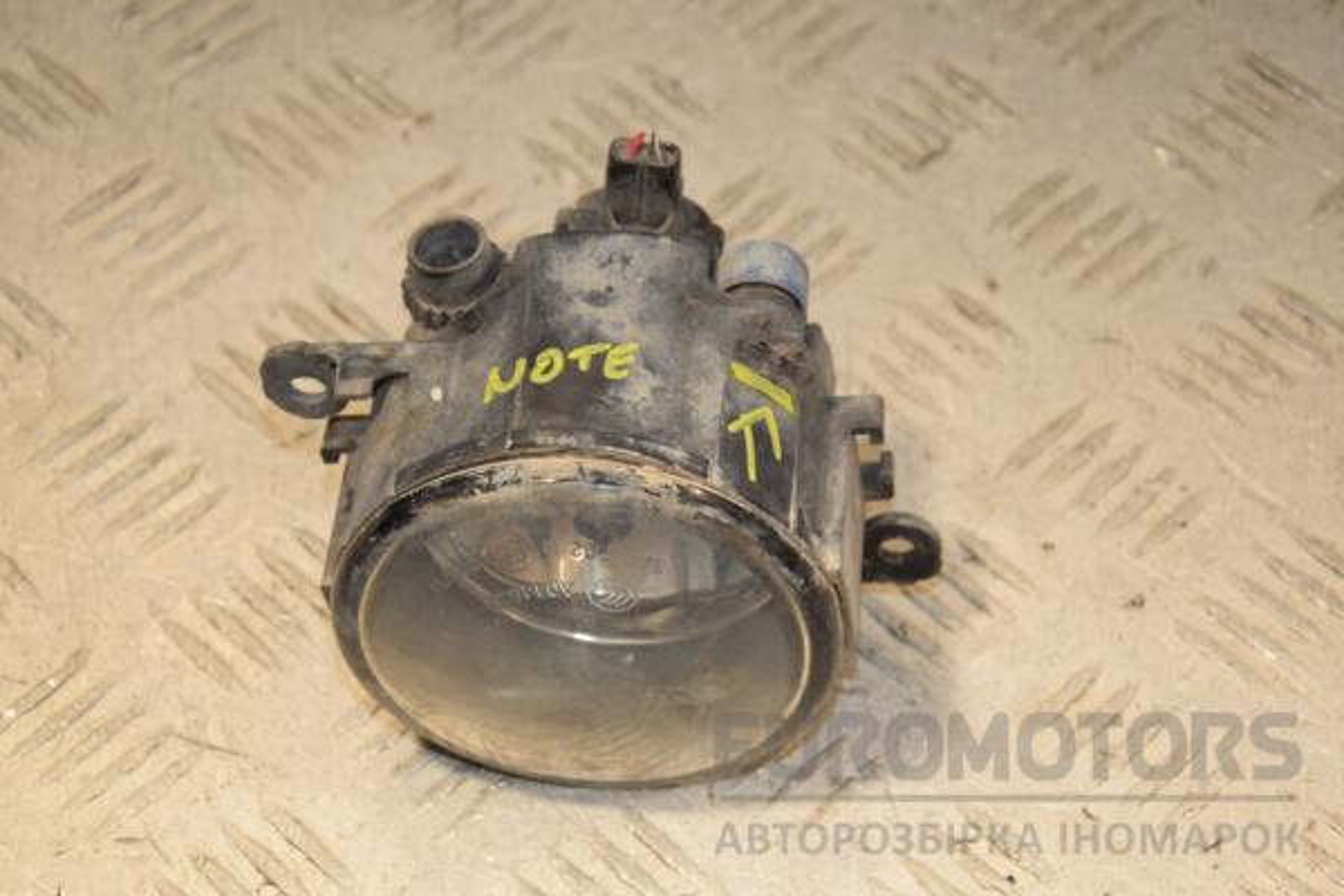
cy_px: 448
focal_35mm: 105
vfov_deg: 13.0
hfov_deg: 19.5
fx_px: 3920
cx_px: 672
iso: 800
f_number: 7.1
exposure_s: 1/200
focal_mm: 70
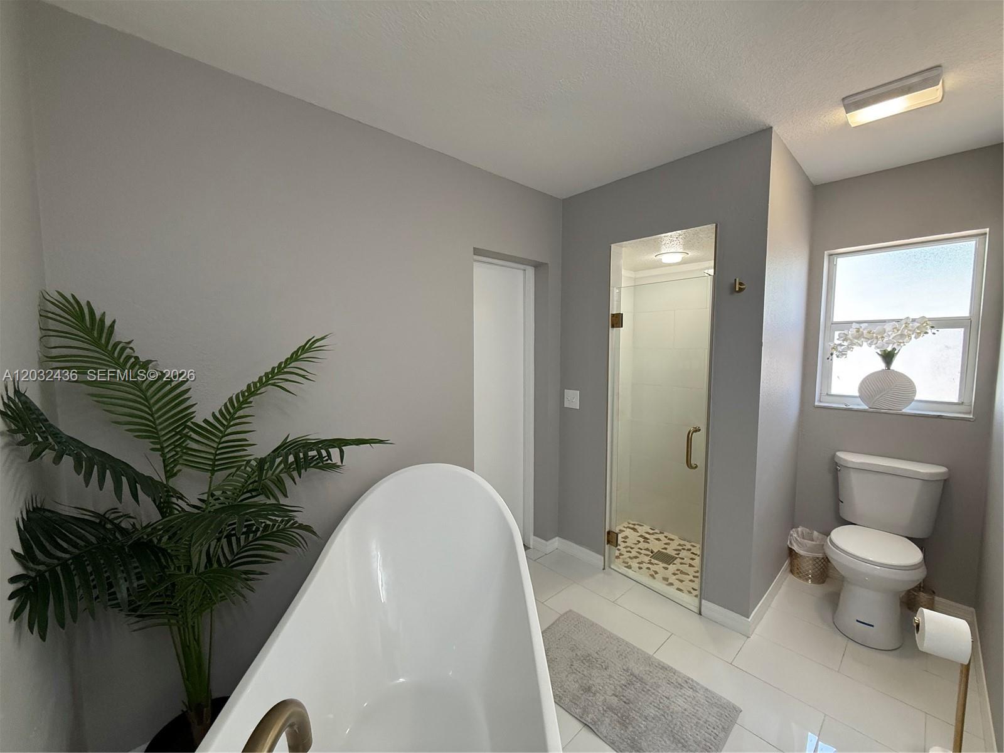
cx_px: 502
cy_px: 376
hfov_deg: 102.1
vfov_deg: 85.7
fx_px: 406
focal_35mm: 14
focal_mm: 2.22
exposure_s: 1/60
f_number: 2.2
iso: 200
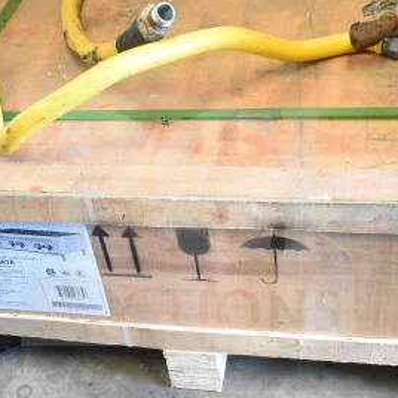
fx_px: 754
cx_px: 187
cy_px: 228
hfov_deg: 29.5
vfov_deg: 29.5
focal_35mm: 58
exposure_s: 1/40
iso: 1600
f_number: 3.5
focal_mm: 20
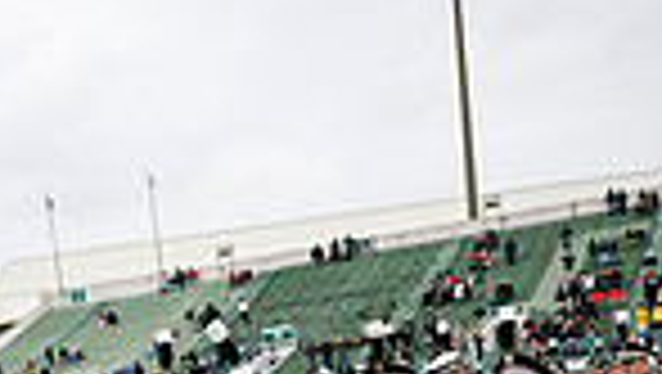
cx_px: 117
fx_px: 1353
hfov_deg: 26.9
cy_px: 595
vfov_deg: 14.5
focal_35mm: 77
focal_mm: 24
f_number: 2.8
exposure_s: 1/500
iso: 100
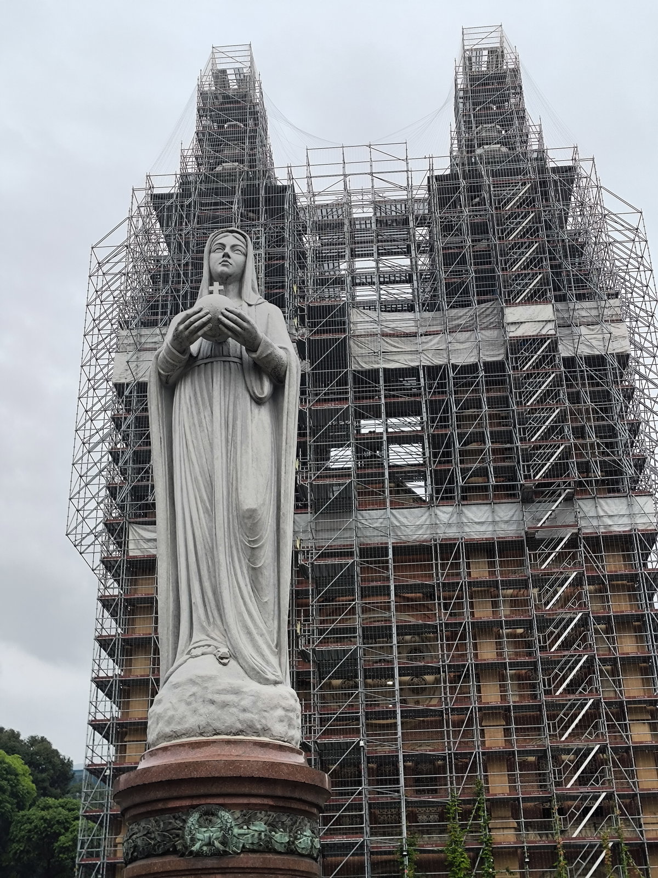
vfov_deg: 41.2
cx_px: 329
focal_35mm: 46
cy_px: 439
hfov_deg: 31.5
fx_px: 1166
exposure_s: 1/249
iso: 80
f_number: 1.77
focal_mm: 5.35
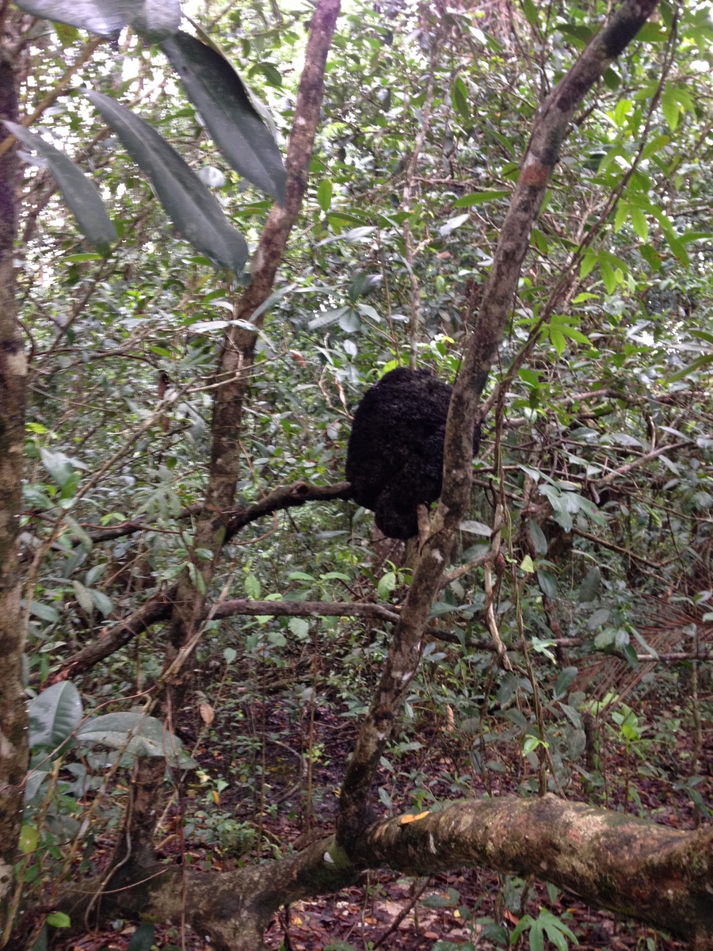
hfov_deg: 40.7
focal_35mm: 35
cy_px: 476
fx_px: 961
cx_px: 356
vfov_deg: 52.6
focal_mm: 4.28
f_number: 2.4
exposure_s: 1/20
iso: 80
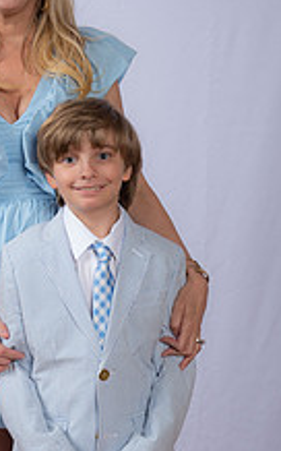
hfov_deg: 12.4
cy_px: 275
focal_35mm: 105
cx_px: 53
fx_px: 1288
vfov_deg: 19.8
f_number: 8
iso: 250
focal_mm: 50
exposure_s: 1/160
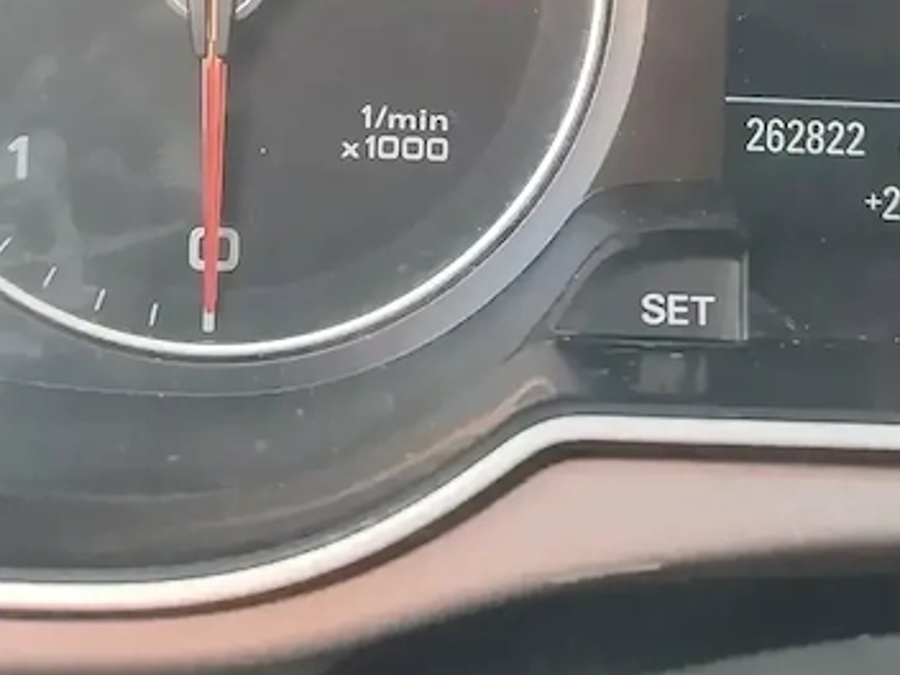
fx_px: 1846
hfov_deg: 27.4
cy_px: -102
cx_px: 499
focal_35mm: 71
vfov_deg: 19.7
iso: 109
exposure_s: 1/33
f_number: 1.9
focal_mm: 6.04
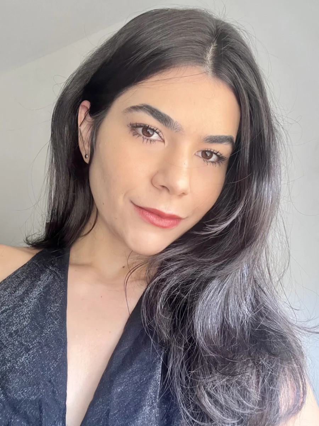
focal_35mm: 30
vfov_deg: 60.0
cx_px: 160
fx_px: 369
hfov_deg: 46.8
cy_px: 213
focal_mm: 2.71
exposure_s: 1/60
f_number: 2.2
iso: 250
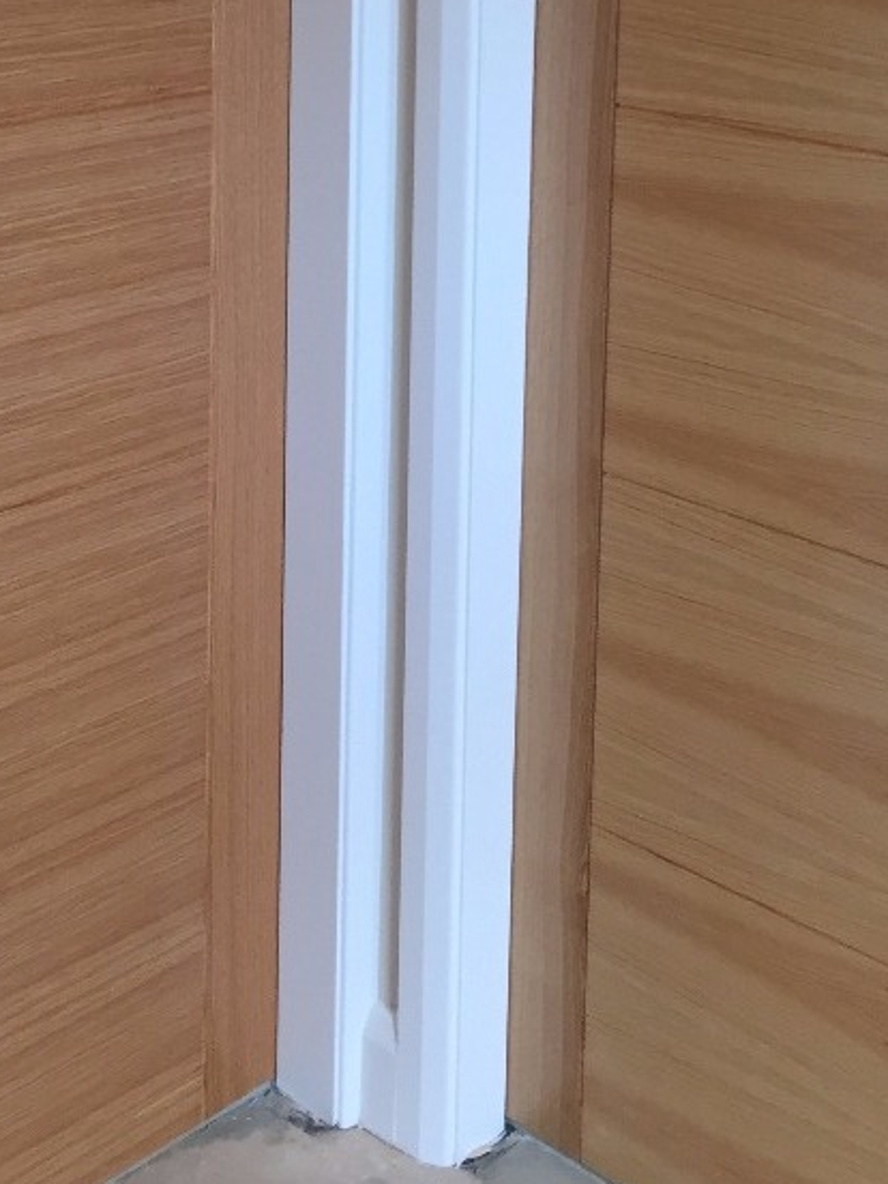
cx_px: 420
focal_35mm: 63
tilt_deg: -9.5
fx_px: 2155
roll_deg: -1.2
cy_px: 43
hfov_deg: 23.3
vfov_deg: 29.0
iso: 32
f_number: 2.2
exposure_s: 1/33
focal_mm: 4.15
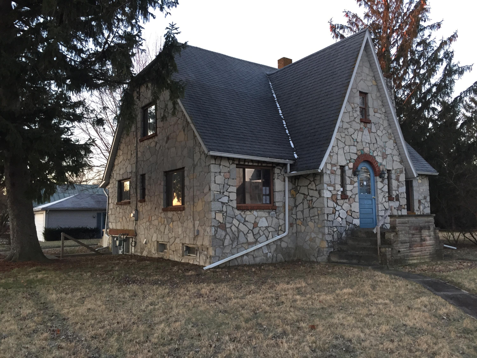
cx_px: 238
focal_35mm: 29
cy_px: 179
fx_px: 400
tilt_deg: +5.3
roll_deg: +1.0
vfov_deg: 48.2
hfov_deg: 61.7
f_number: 2.2
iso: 40
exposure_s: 1/30
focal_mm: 4.15
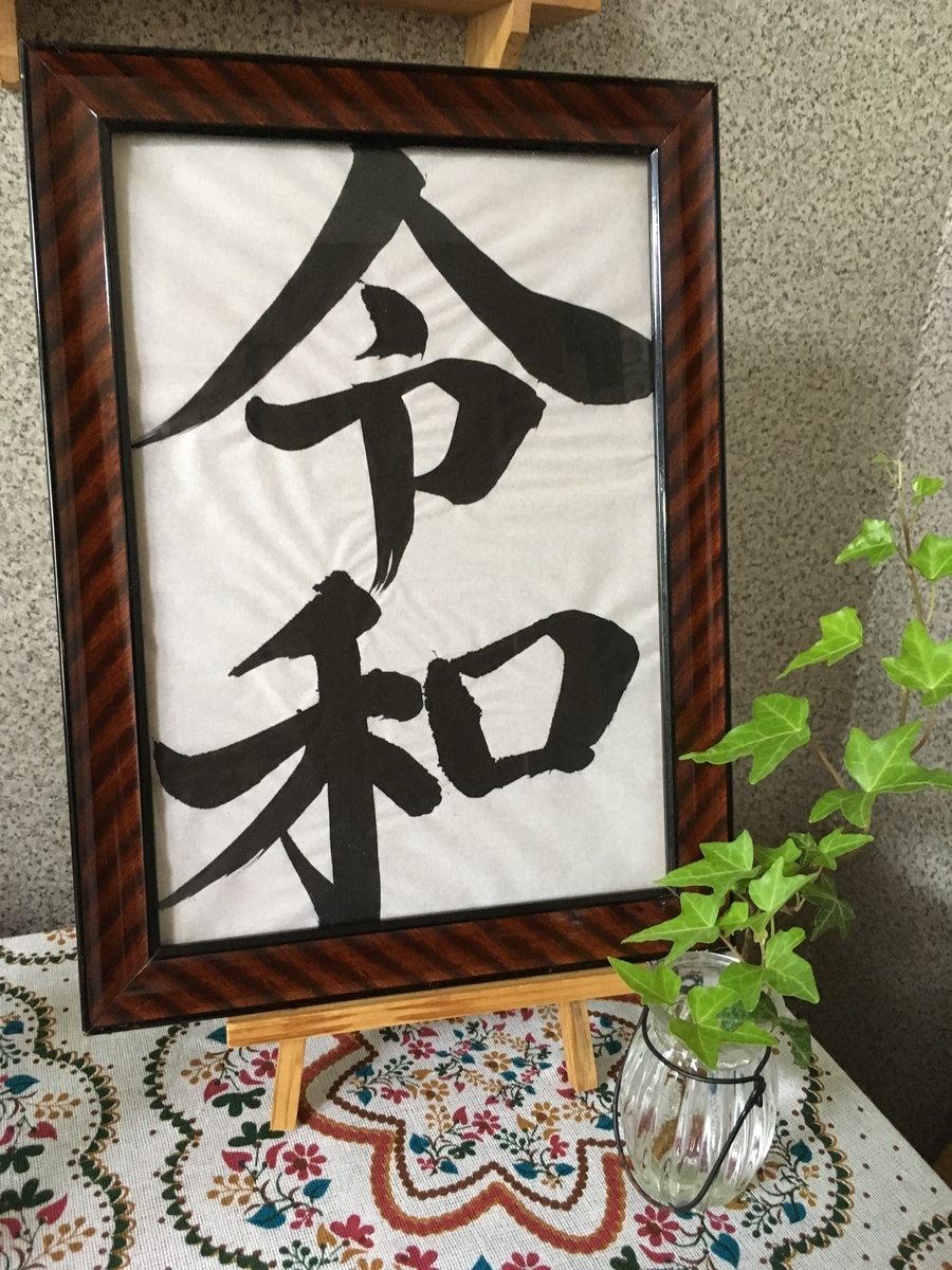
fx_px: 1063
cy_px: 635
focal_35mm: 29
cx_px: 476
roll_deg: -4.0
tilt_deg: -21.4
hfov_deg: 48.2
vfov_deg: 61.7
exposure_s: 1/15
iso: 200
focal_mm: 4.15
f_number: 2.2
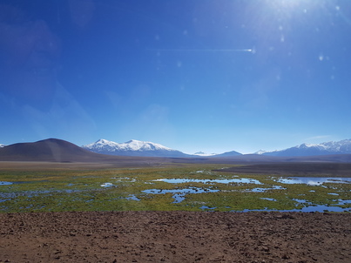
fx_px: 264
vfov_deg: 53.0
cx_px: 176
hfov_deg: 67.3
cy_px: 132
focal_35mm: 26
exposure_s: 1/896
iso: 40
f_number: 1.7
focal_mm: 4.2
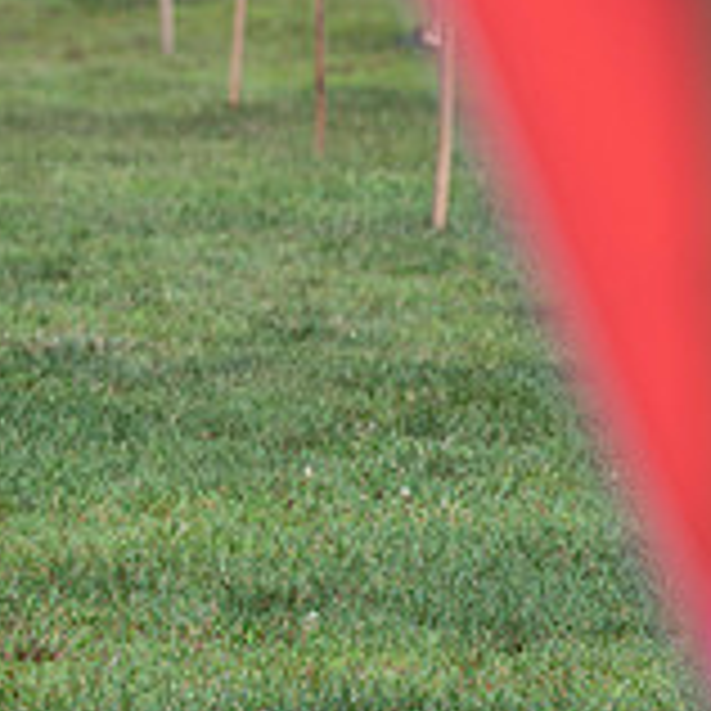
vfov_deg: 3.1
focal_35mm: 562
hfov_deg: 3.1
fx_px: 13060
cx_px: -135
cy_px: 25
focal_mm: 180
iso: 200
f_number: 5
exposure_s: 1/1000
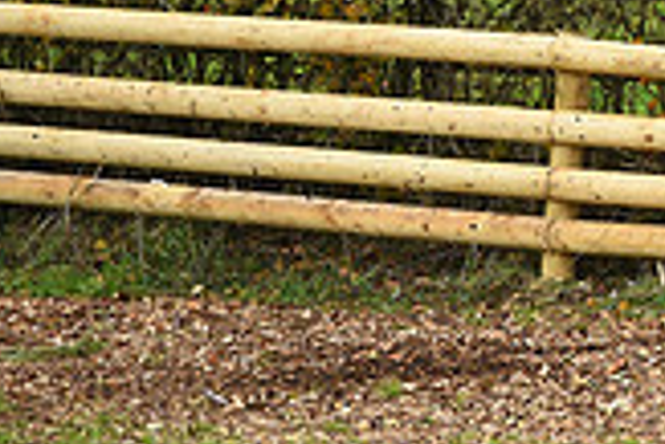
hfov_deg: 2.9
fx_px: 13127
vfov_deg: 1.9
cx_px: 1118
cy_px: -106
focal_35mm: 710
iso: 1250
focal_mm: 200
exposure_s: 1/1000
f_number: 5
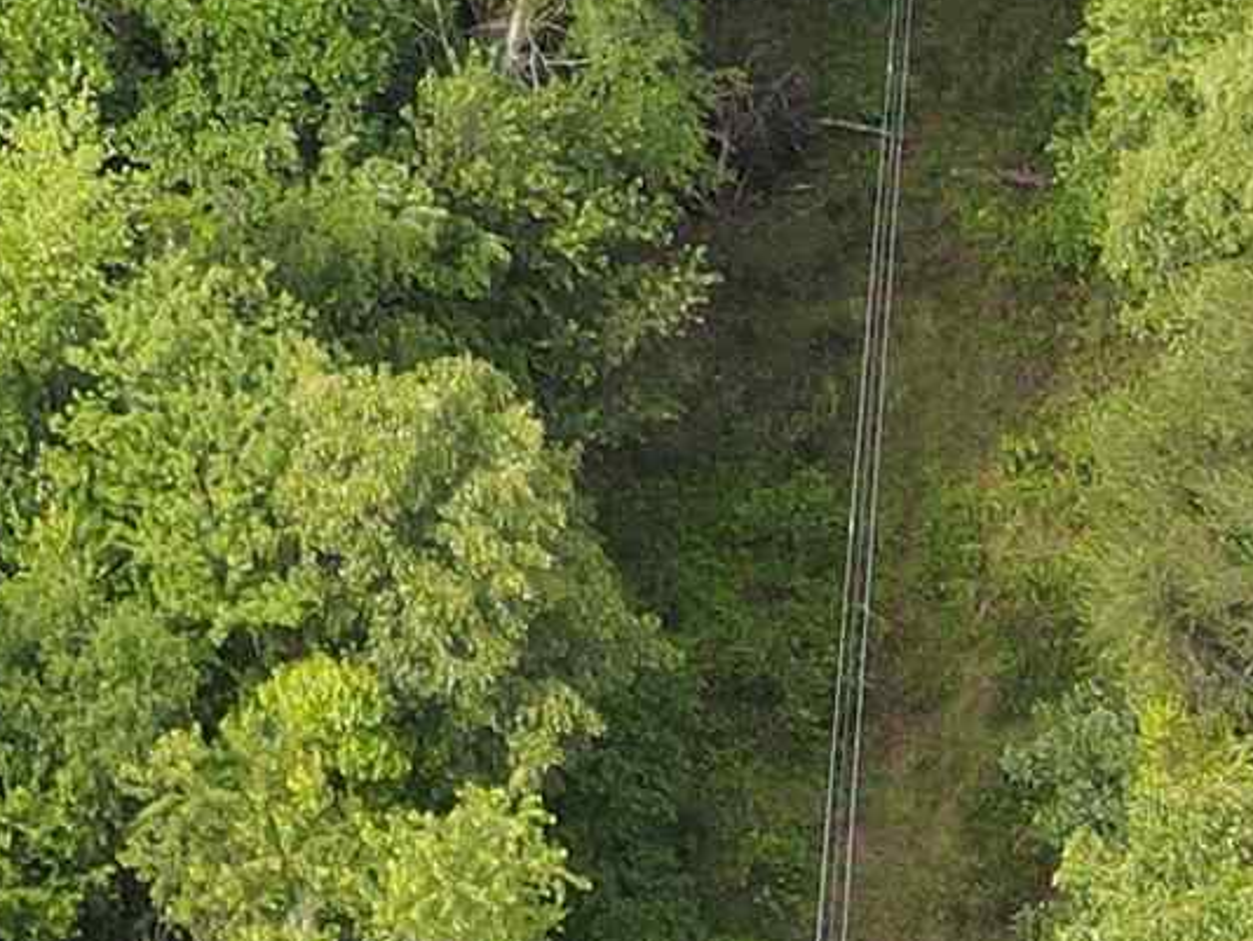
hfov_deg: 13.2
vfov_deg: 9.6
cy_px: -1314
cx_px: -861
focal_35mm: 138
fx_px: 4997
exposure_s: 1/125
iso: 100
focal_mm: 4.5
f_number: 2.8
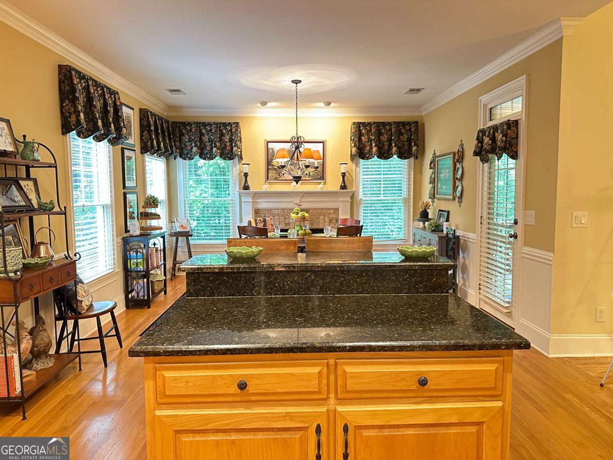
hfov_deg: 71.6
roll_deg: -0.4
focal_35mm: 24
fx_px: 425
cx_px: 306
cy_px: 230
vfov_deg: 56.8
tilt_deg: -4.1
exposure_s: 1/30
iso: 1000
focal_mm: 6.86
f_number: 1.78
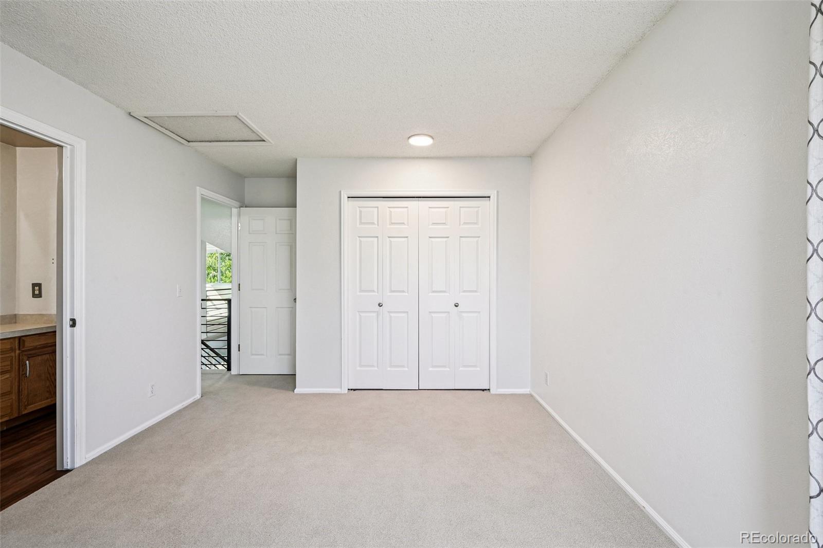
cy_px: 274
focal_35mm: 15
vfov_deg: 77.3
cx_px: 412
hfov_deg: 100.4
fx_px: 343
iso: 400
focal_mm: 15
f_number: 10
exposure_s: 1/15
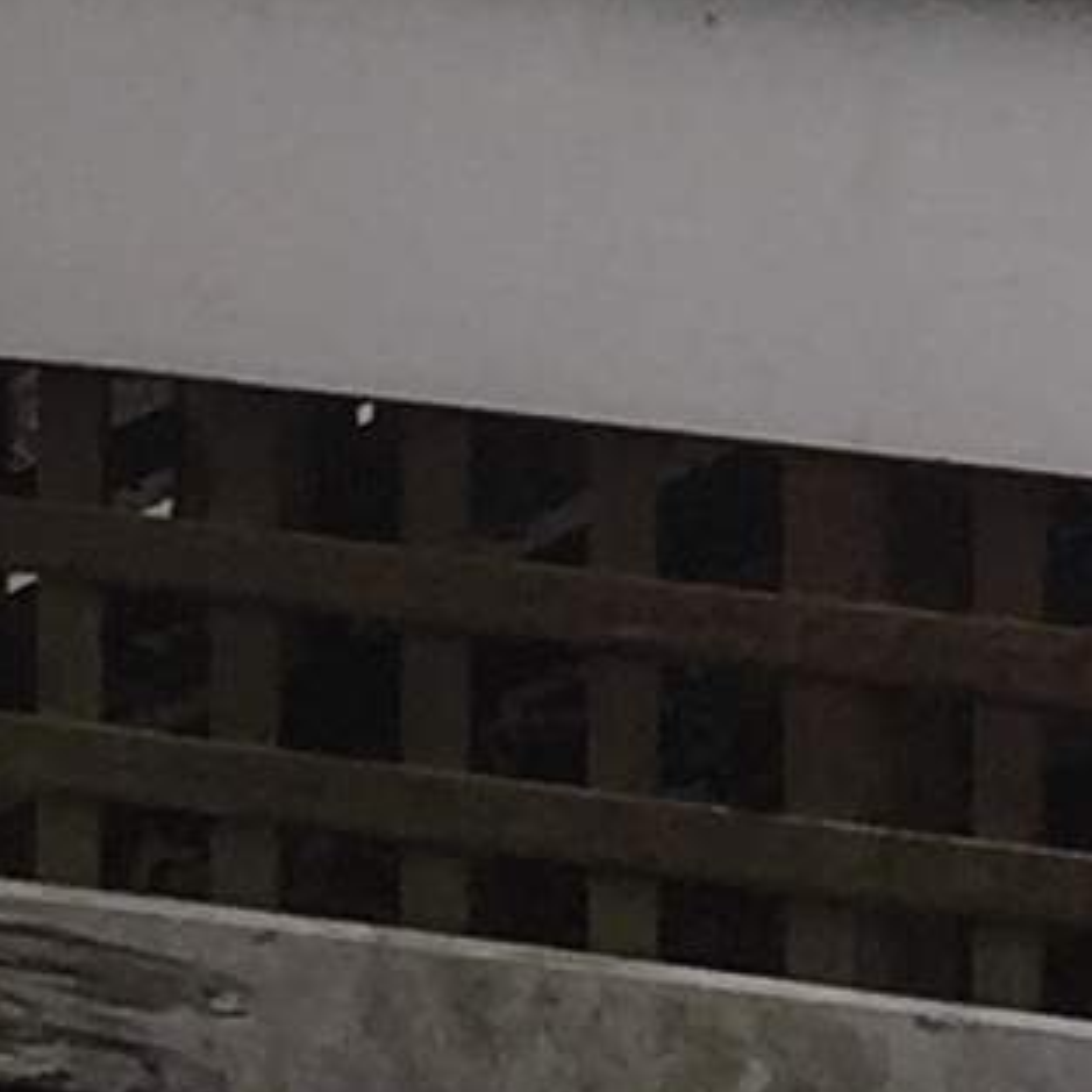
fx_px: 9529
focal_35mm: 267
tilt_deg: +0.3
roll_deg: -2.1
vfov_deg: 6.1
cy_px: -1933
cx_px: 2498
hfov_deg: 6.3
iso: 32
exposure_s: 1/581
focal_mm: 4.15
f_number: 2.2
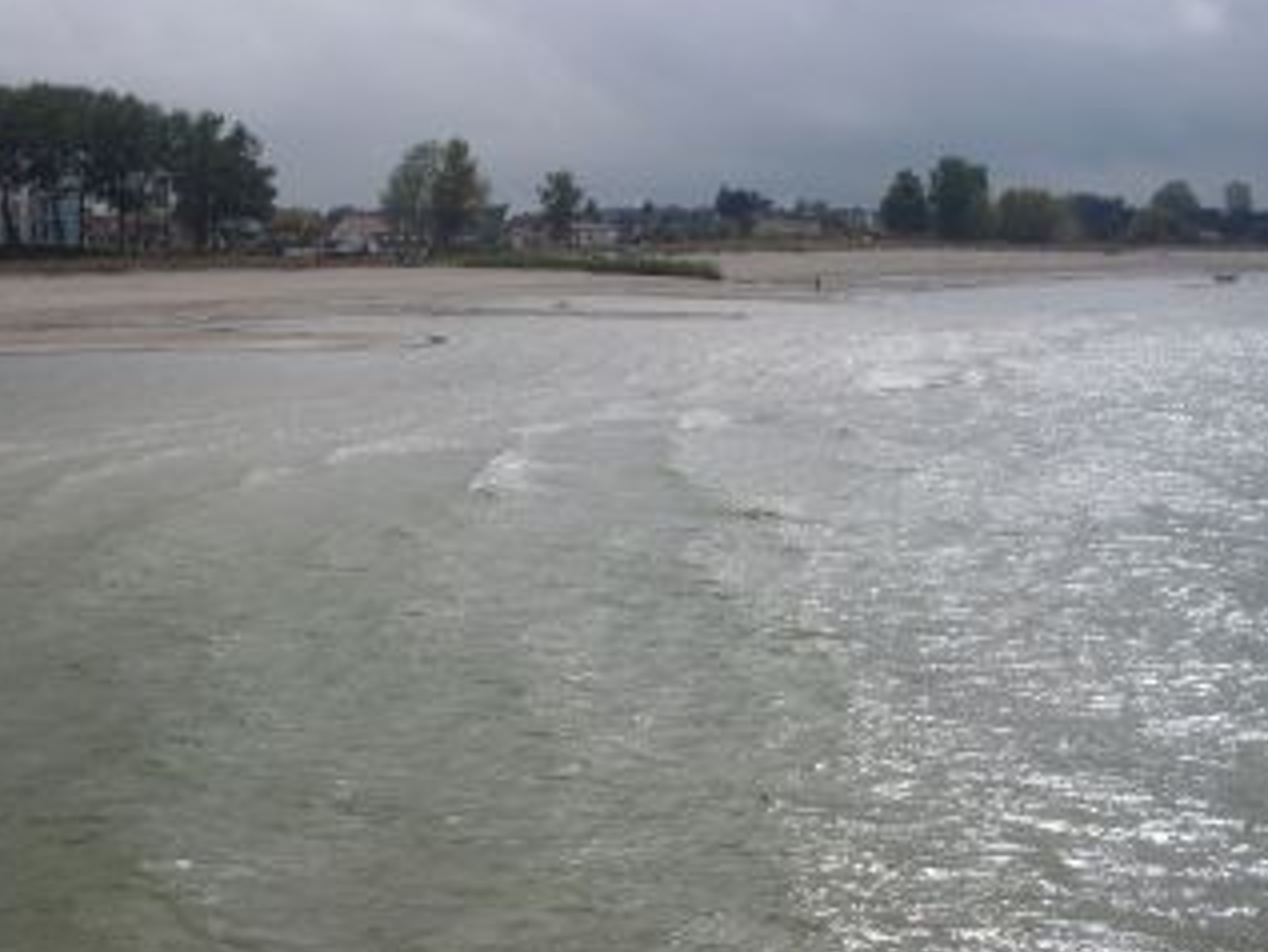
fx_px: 1759
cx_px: 560
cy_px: 548
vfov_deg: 30.2
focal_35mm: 48
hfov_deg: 39.6
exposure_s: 1/750
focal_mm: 6.3
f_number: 8.4
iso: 120
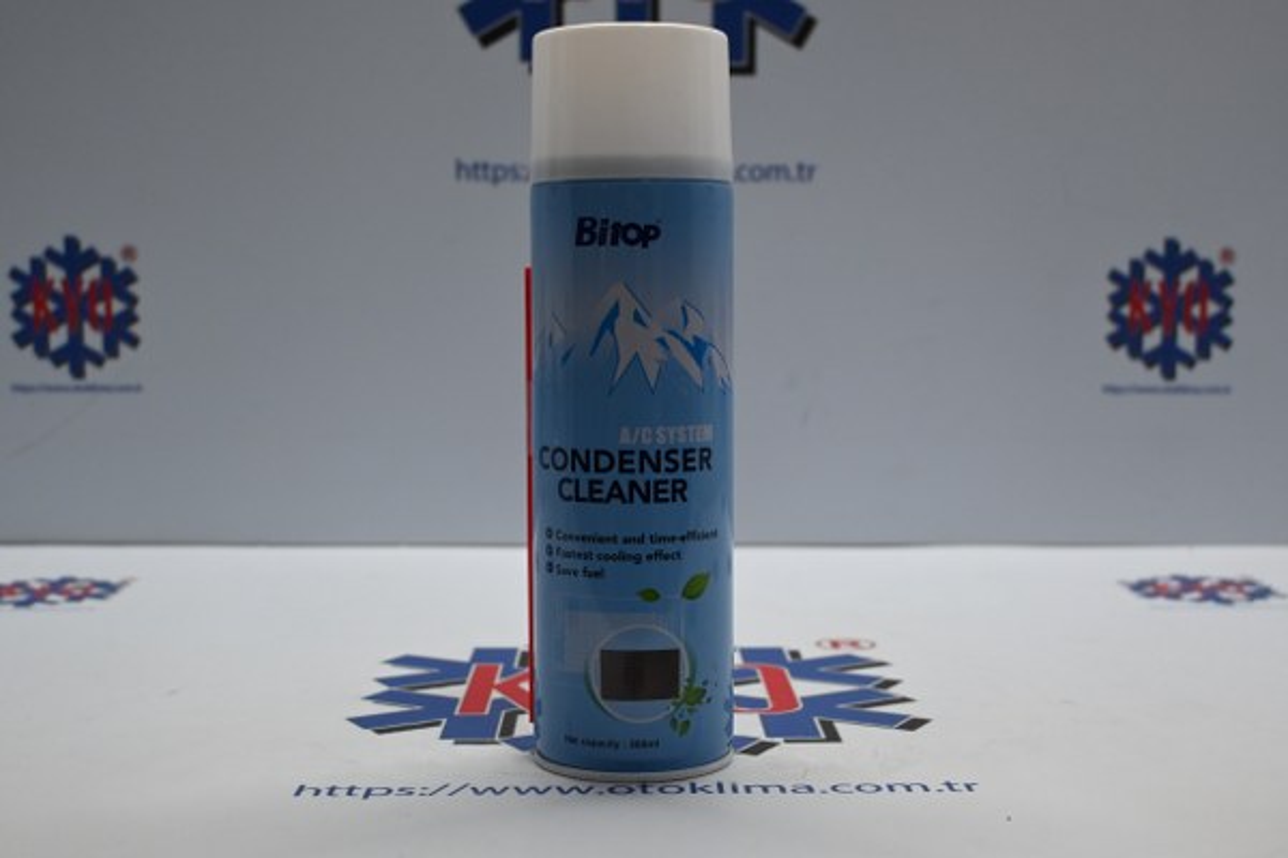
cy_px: 429
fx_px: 1744
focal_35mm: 49
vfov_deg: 27.7
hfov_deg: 40.5
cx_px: 644
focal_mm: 32.5
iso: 900
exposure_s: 1/125
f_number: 5
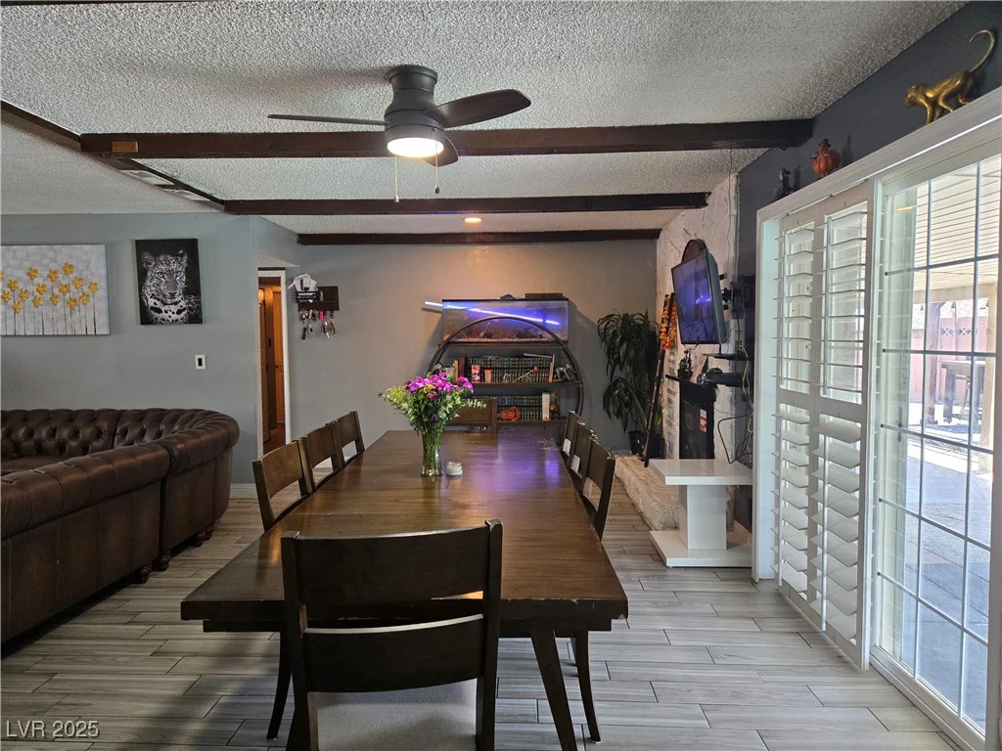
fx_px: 666
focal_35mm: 23
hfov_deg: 73.9
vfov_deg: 58.9
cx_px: 501
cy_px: 376
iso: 200
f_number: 1.8
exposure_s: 1/120
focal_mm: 5.4
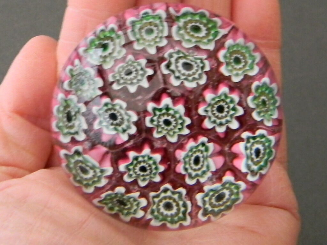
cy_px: 122
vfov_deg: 49.7
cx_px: 164
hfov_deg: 63.4
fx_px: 265
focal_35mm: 28
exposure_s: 1/30
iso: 353
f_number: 3.5
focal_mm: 5
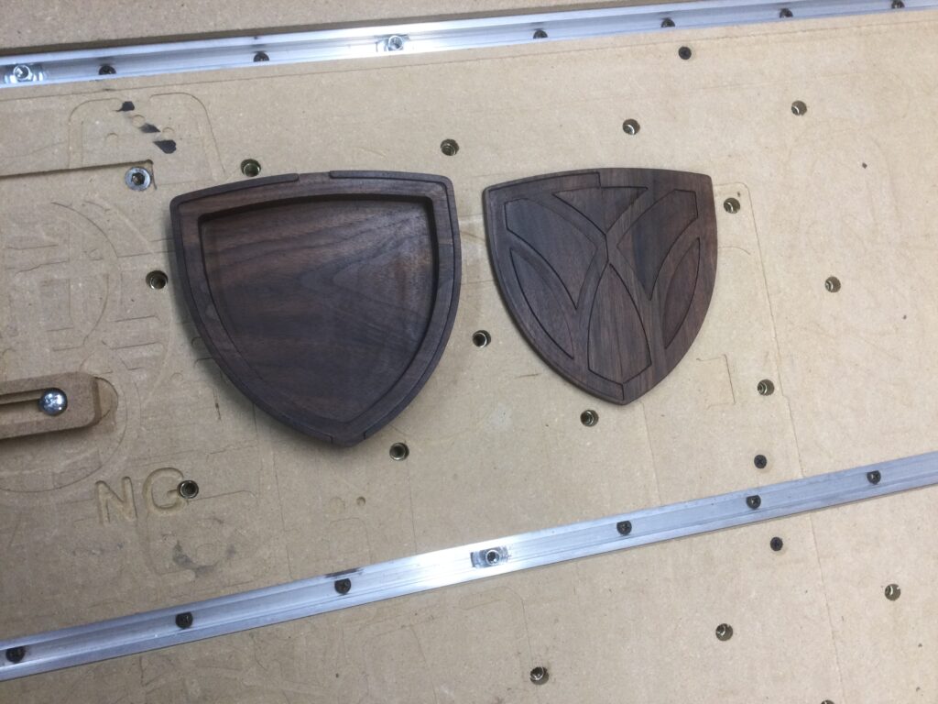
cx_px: 469
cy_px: 352
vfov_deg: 45.4
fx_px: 840
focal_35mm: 31
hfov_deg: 58.4
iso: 25
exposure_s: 1/40
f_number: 2.4
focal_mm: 3.3
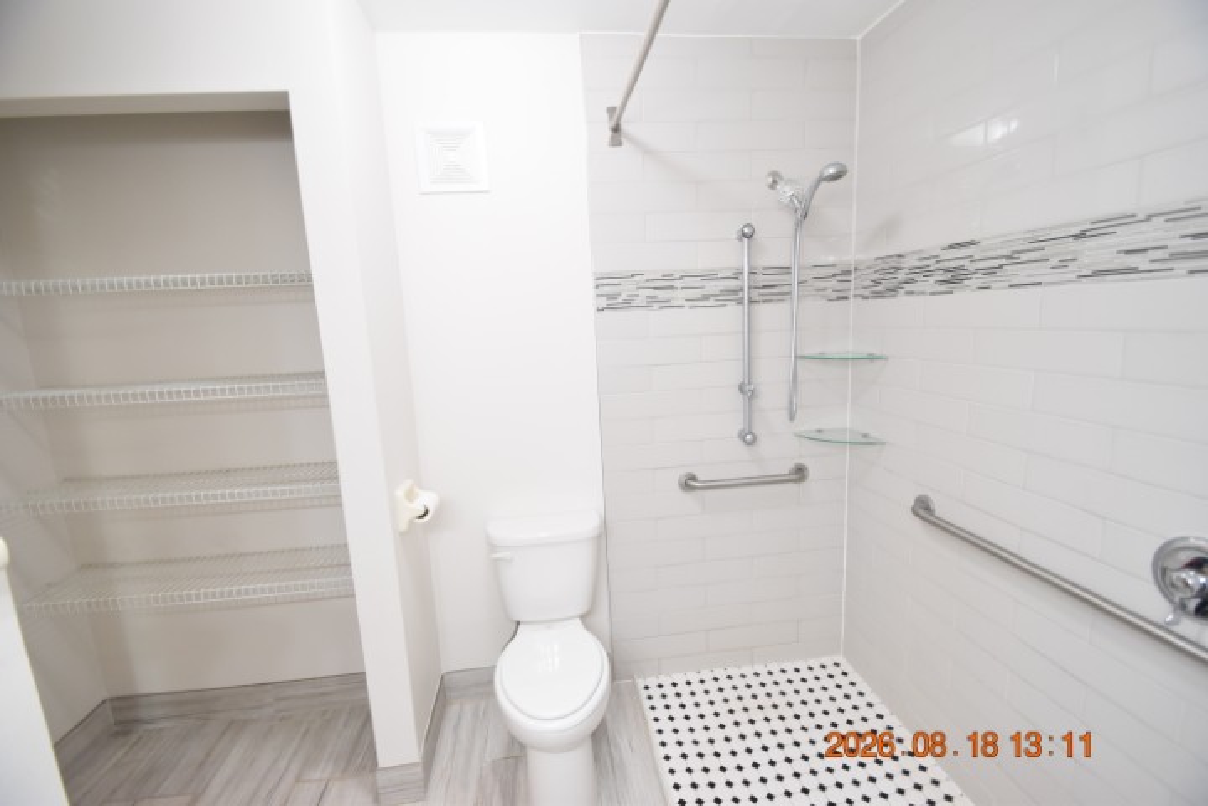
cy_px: 403
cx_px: 604
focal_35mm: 15
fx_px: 503
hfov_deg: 100.4
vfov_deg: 77.3
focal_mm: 10
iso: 900
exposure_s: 1/60
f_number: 3.5
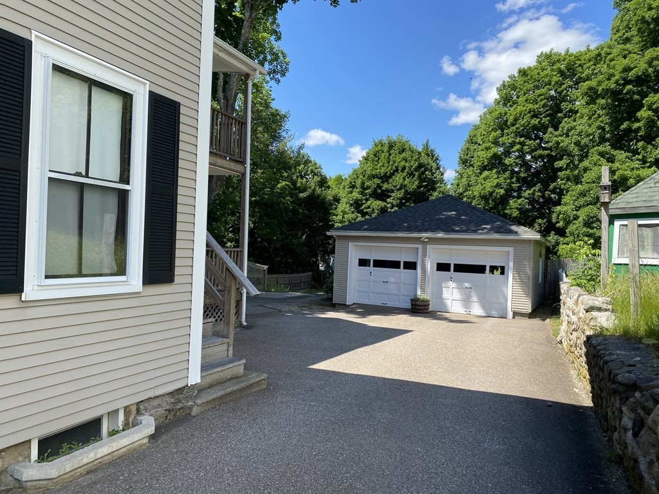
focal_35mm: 26
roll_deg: -3.7
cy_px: 247
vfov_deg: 53.1
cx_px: 330
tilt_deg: +1.0
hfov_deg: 67.3
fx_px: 495
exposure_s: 1/1377
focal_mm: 4.25
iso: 32
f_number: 1.8
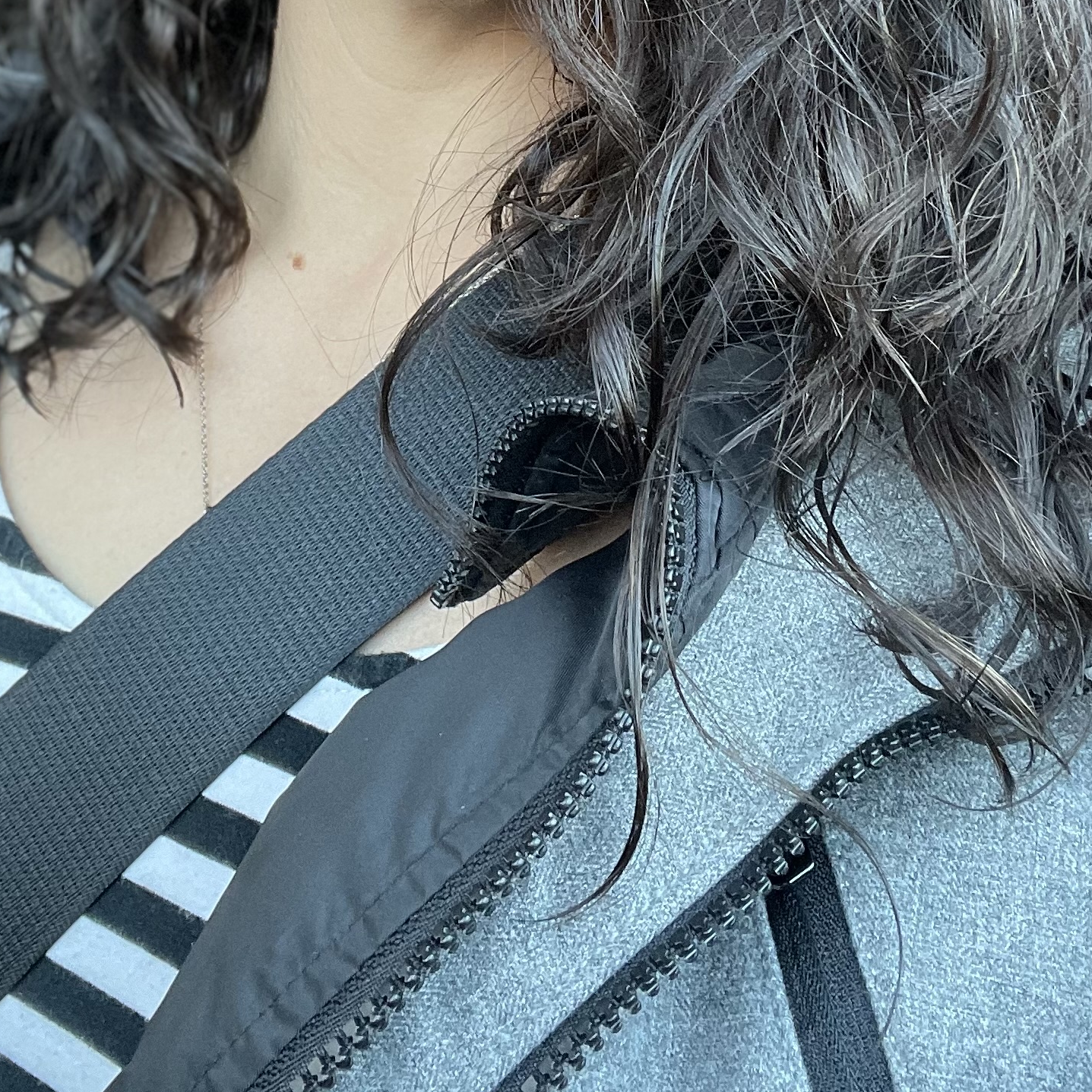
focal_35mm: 57
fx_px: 2034
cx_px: 420
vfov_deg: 28.1
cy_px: -22
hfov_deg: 29.9
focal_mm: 2.71
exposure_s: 1/60
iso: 100
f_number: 2.2
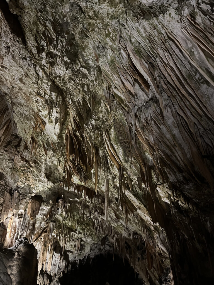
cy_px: 142
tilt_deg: +30.2
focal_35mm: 26
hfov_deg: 53.1
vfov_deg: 67.3
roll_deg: +0.7
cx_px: 107
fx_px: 214
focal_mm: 5.1
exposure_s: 1/25
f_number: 1.6
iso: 800
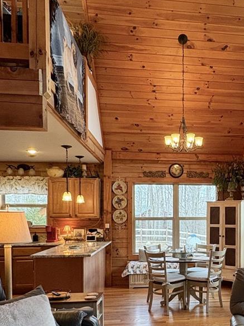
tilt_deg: -0.5
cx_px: 205
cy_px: 227
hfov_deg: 36.9
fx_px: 348
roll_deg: +0.0
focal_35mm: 37
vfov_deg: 48.9
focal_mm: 2.22
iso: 320
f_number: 2.2
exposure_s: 1/120
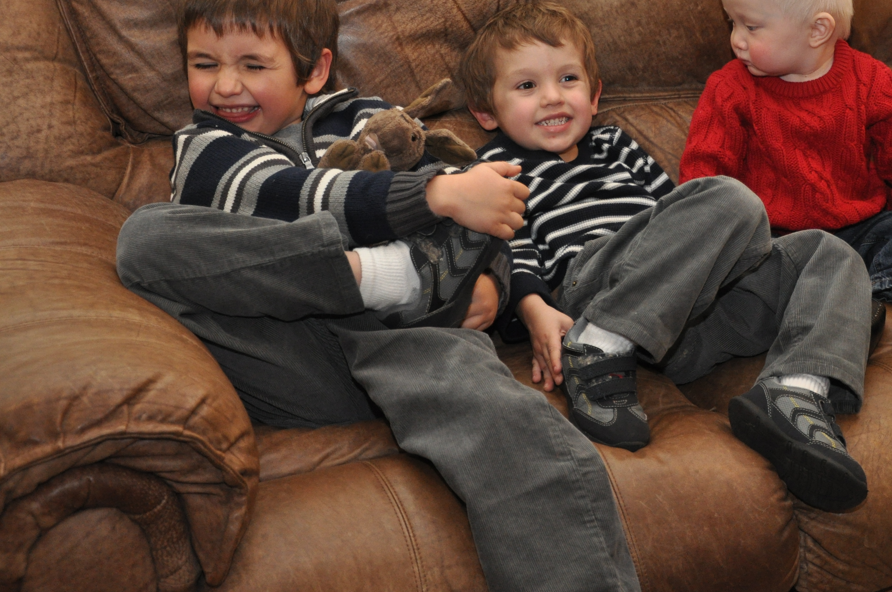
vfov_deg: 18.8
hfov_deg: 27.7
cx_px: 666
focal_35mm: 72
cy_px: 152
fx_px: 1782
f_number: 4.2
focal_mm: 32
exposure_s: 1/60
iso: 800
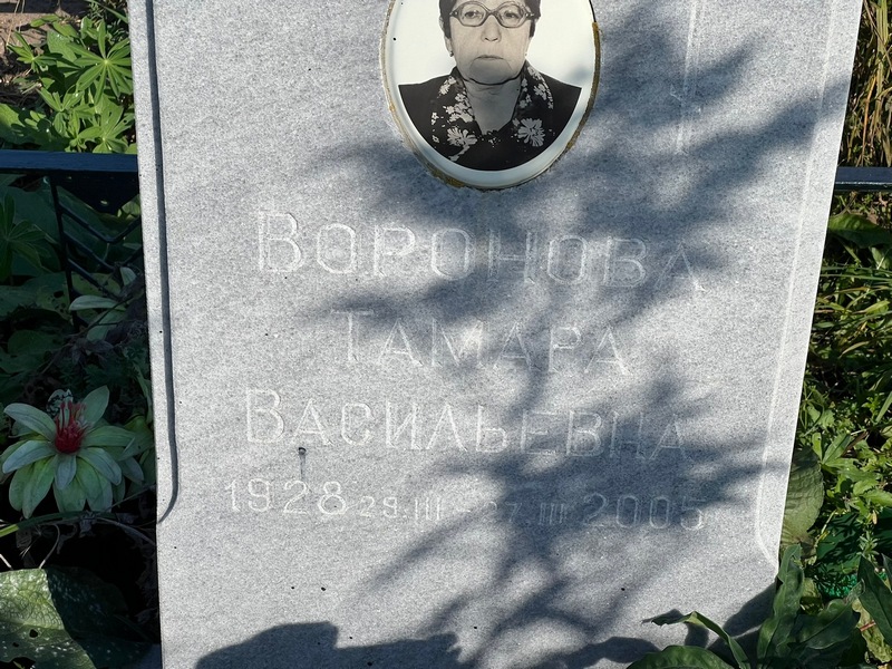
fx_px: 1984
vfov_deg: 19.1
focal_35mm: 77
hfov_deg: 25.3
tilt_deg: -32.3
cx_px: 446
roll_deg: +1.3
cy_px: 334
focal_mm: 9
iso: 32
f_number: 2.8
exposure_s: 1/1220
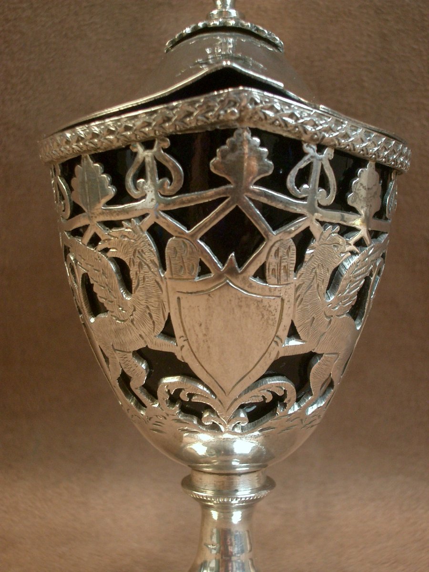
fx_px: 1024
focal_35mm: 62
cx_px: 214
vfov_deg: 31.2
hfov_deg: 23.7
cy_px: 286
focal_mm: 10.2
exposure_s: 1/25
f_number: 3.5
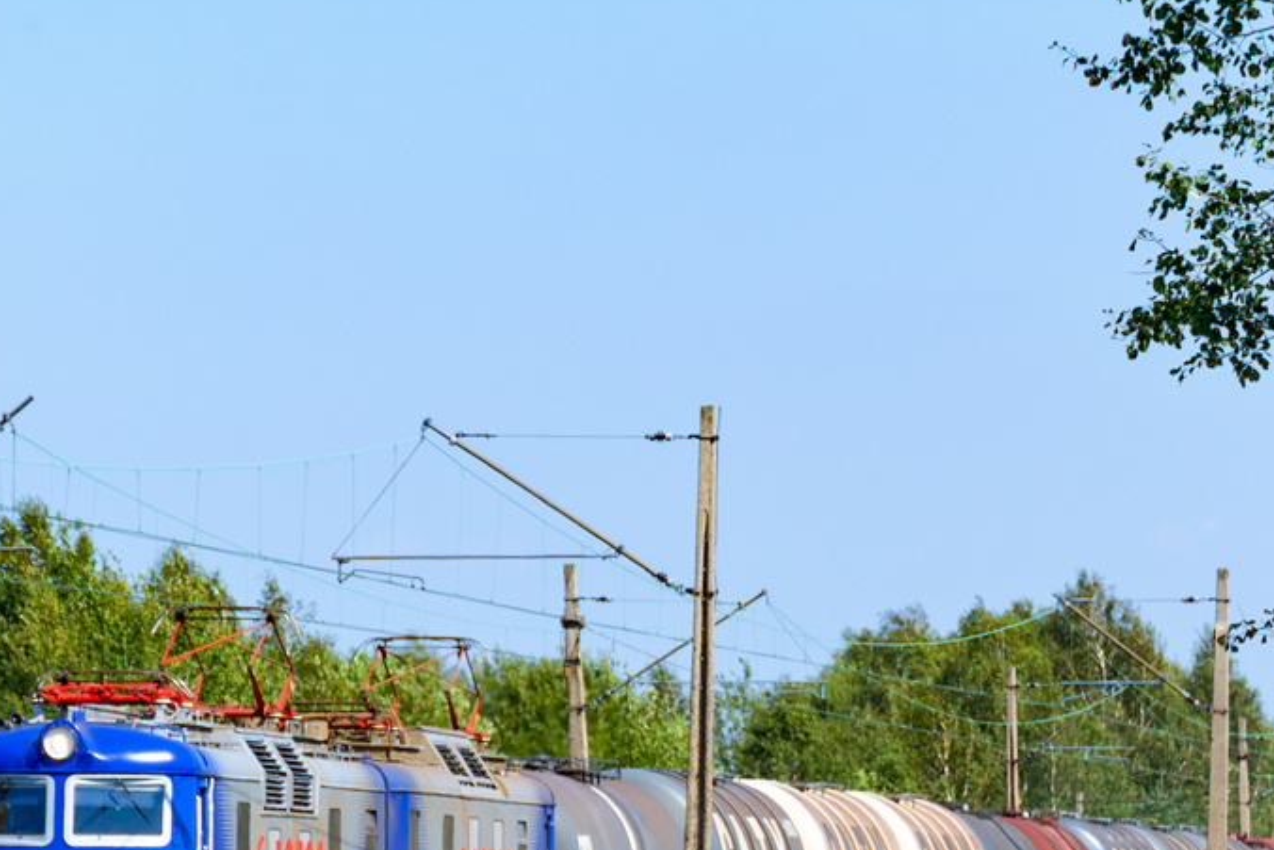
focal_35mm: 348
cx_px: 822
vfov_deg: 3.9
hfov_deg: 5.9
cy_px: 768
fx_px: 12317
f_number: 8
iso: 200
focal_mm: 98
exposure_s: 1/400
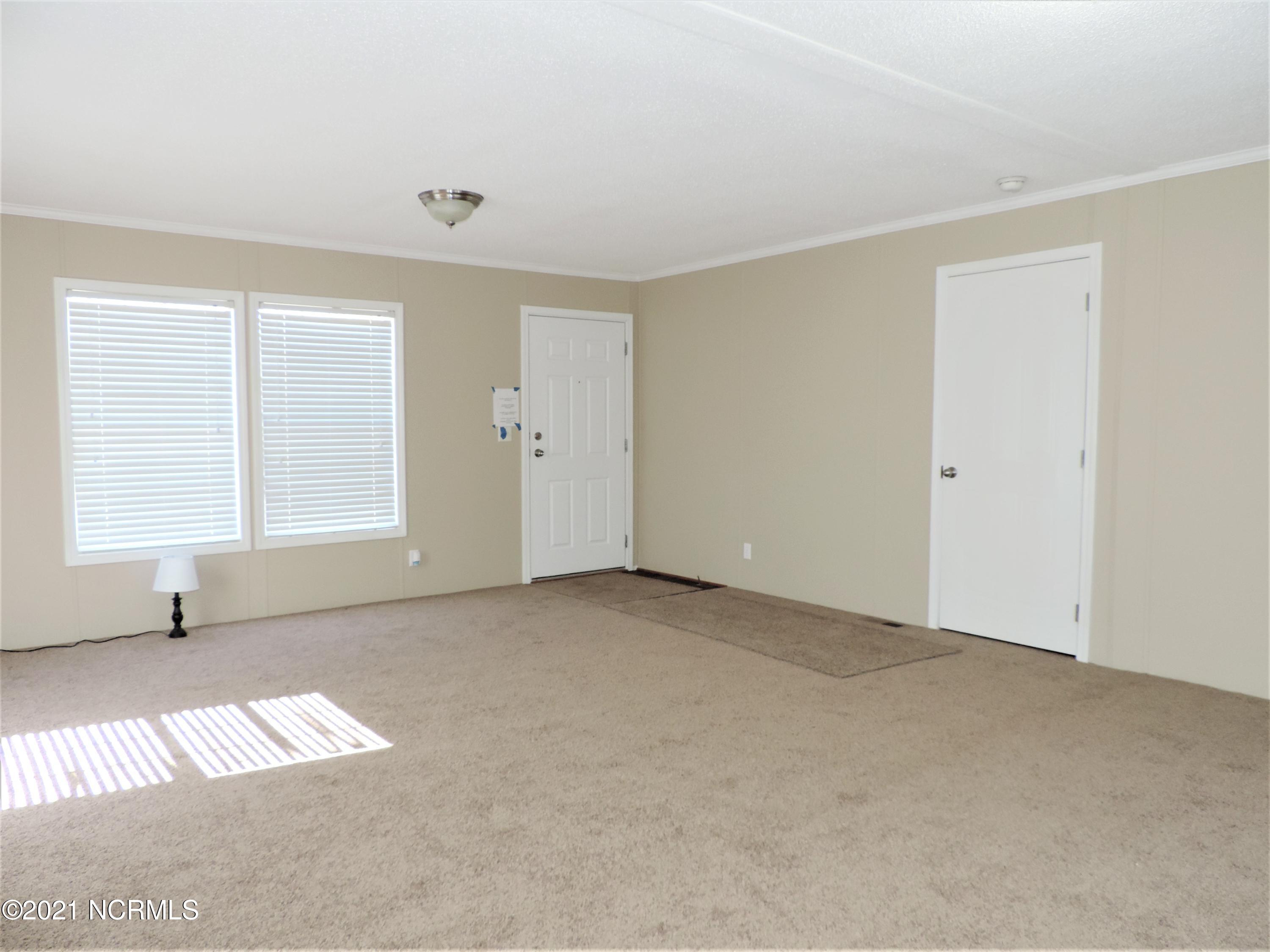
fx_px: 881
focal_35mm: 24
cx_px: 635
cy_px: 476
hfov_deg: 71.6
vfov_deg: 56.8
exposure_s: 1/40
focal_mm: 4.3
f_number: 3
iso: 140
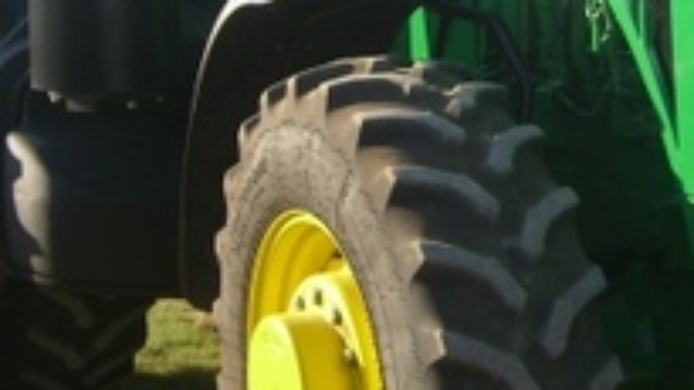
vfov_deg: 10.9
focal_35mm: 110
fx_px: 2023
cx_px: 515
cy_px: 14
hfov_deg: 19.3
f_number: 4
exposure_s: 1/250
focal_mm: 7.9
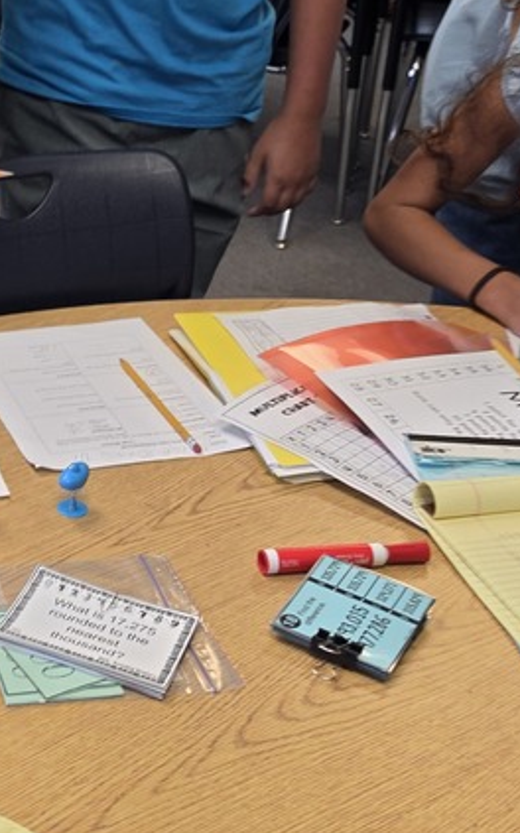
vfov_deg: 34.5
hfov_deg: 20.6
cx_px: -100
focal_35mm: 59
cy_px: 358
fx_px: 1339
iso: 40
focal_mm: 6.5
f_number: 1.4
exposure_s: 1/120
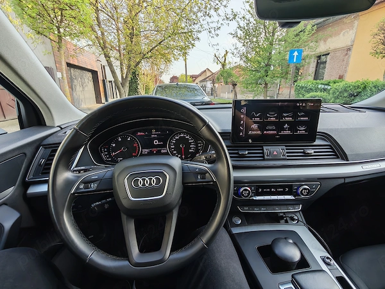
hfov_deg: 94.5
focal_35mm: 16
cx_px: 192
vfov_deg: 78.1
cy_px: 144
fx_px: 178
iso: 50
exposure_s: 1/74
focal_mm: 1.96
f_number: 2.2
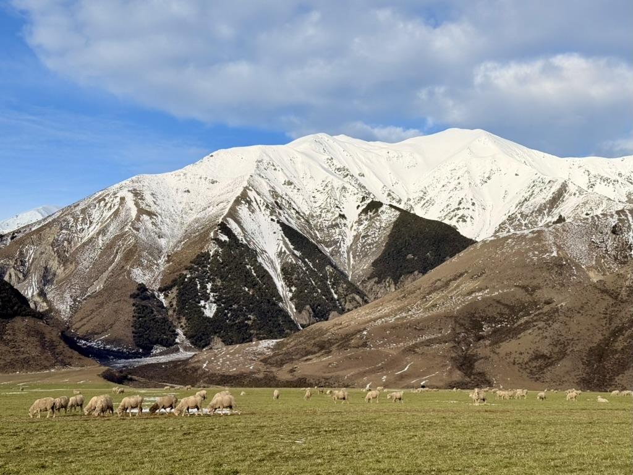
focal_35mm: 48
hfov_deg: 39.7
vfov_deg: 30.3
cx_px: 316
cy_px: 238
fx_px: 878
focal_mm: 6.76
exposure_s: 1/7143
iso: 64
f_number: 1.78
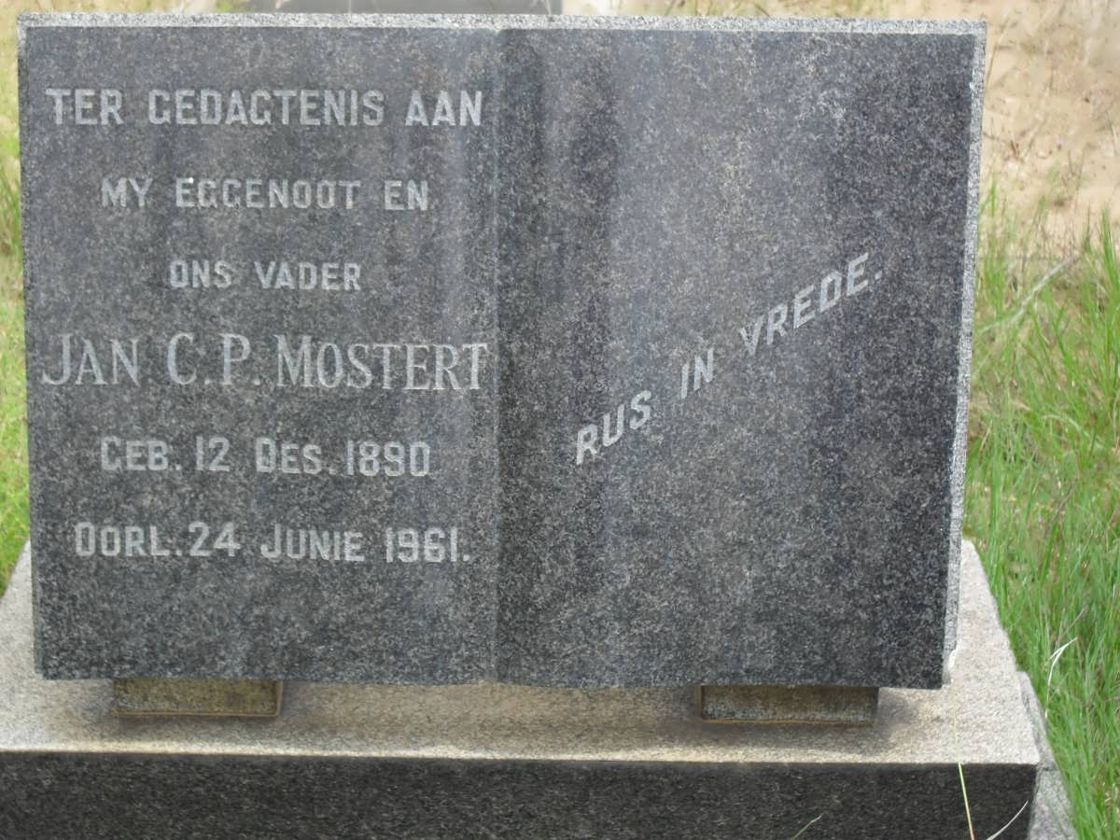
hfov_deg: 29.4
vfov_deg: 22.3
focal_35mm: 66
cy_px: 420
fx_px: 2135
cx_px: 560
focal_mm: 11.7
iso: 100
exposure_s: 1/180
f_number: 4.6
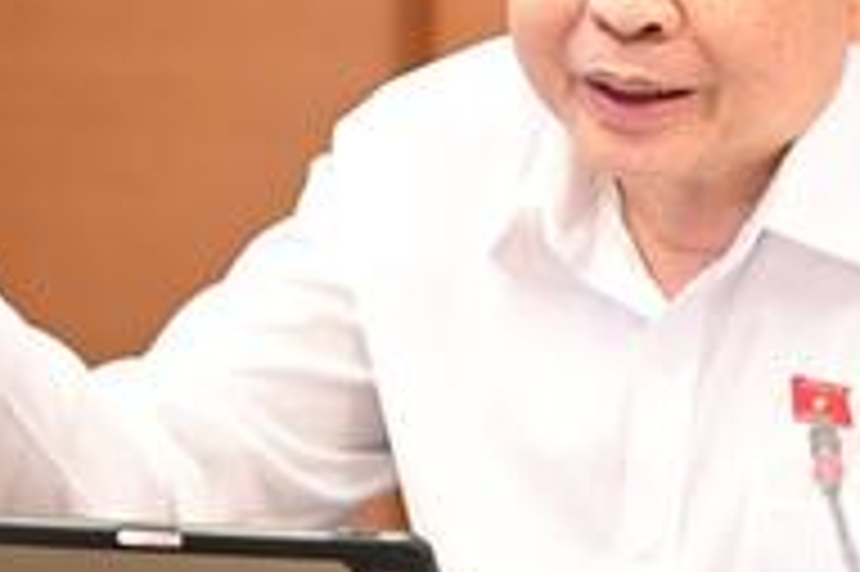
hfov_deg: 4.8
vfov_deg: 3.2
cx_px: 842
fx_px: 10192
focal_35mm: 427
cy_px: 207
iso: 800
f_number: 2.8
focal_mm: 170
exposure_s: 1/125
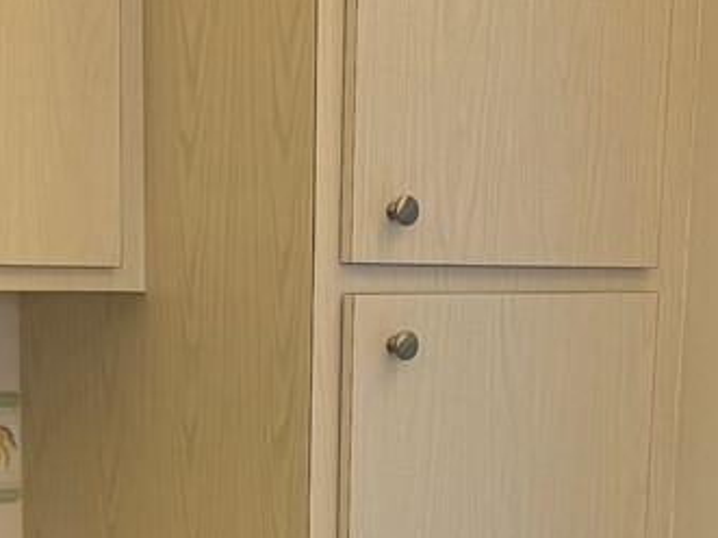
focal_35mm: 116
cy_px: 772
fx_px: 2405
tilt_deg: -12.1
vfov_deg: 12.2
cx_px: 241
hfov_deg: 16.9
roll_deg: -0.6
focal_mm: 6.76
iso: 80
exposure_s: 1/120
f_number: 1.78
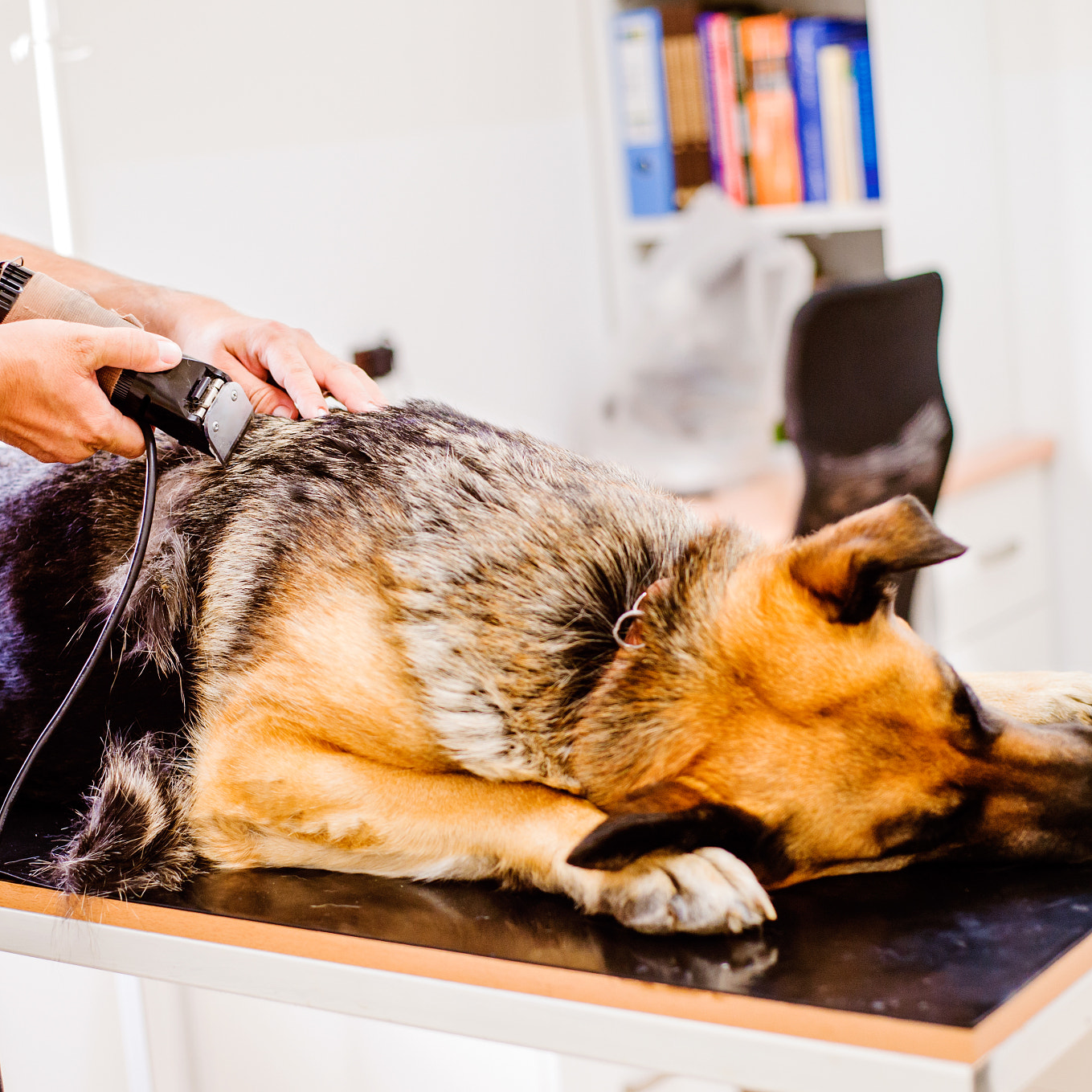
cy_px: 547
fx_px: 2284
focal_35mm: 64
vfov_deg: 26.9
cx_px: 405
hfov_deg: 26.8
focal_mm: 50
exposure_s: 1/250
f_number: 2.8
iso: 1250
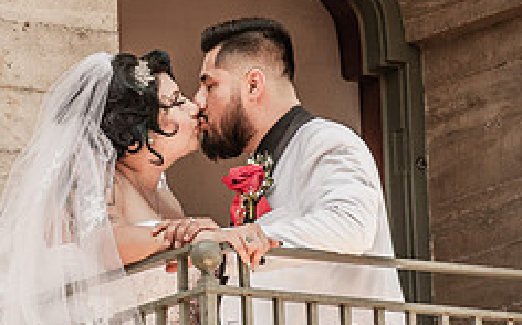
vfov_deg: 2.5
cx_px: 46
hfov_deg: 4.0
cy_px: 166
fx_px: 7405
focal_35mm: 521
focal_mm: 200
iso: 250
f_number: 7.1
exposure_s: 1/200
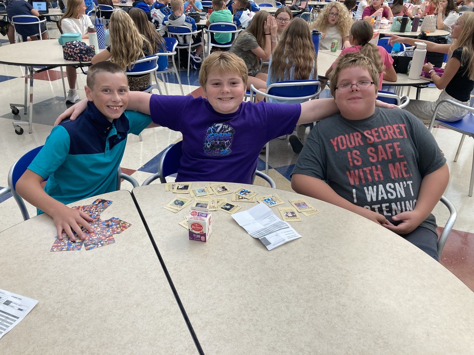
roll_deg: -1.6
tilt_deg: -29.5
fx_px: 383
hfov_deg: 63.4
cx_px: 237
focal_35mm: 28
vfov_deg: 49.7
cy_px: 178
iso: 64
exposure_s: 1/60
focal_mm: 3.99
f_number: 1.8
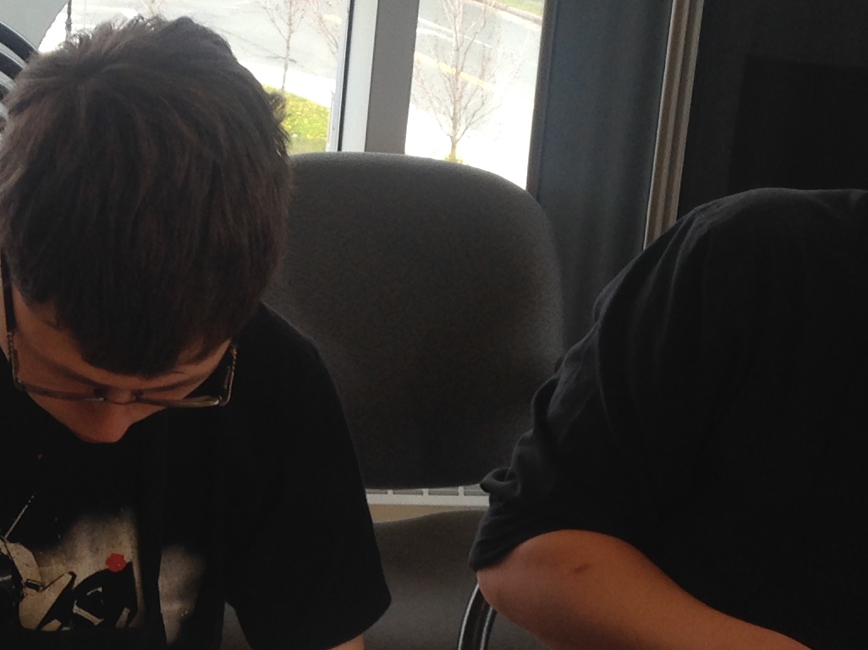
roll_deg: -3.0
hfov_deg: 18.5
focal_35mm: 105
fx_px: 2632
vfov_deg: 14.1
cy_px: 457
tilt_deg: -18.6
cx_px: 118
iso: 50
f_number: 2.4
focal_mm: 4.12
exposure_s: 1/166
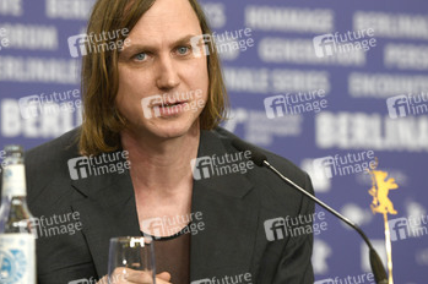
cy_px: 135
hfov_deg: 9.7
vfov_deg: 6.4
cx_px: 189
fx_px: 2530
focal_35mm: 213
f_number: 3.5
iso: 1000
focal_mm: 165
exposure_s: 1/250
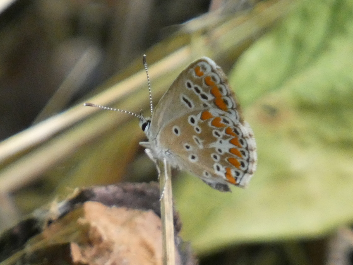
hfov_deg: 2.0
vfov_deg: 1.5
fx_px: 9954
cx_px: 176
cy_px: 132
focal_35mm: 976
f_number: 5.6
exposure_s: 1/125
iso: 1000
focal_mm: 174.8
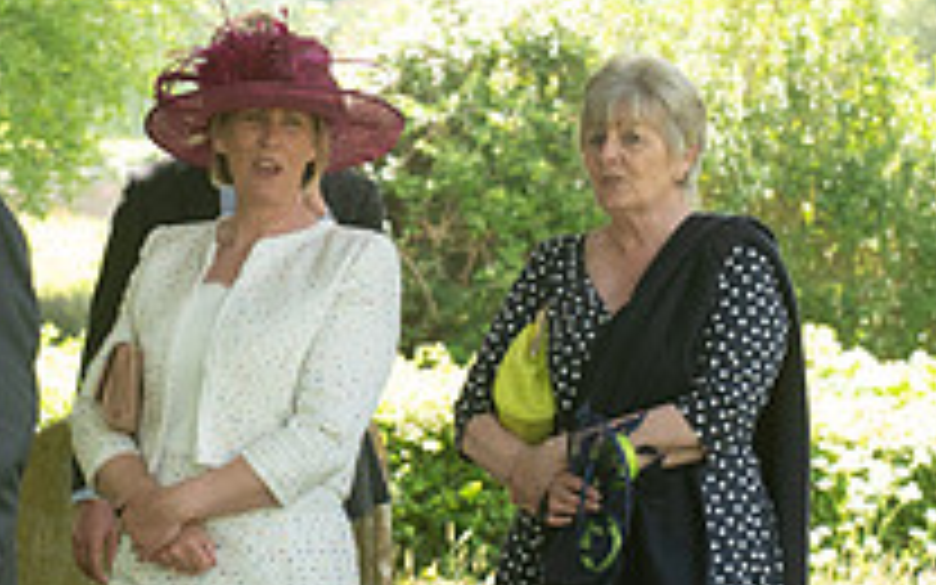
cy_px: 364
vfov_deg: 3.3
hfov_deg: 5.3
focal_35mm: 397
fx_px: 10127
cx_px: 189
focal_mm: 140
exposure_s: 1/400
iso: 2000
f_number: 10
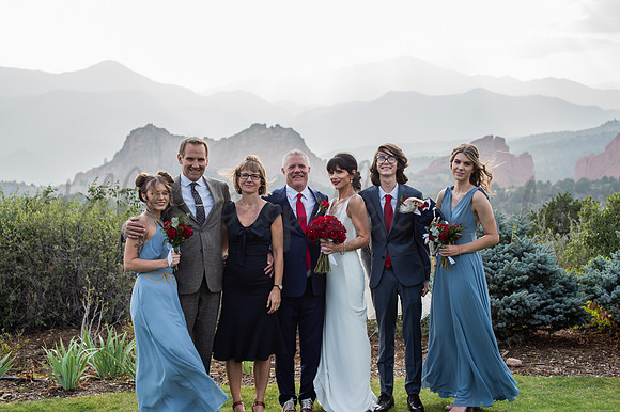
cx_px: 310
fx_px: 884
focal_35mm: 51
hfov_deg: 38.7
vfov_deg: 26.3
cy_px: 206
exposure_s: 1/640
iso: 160
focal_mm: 50
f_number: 4
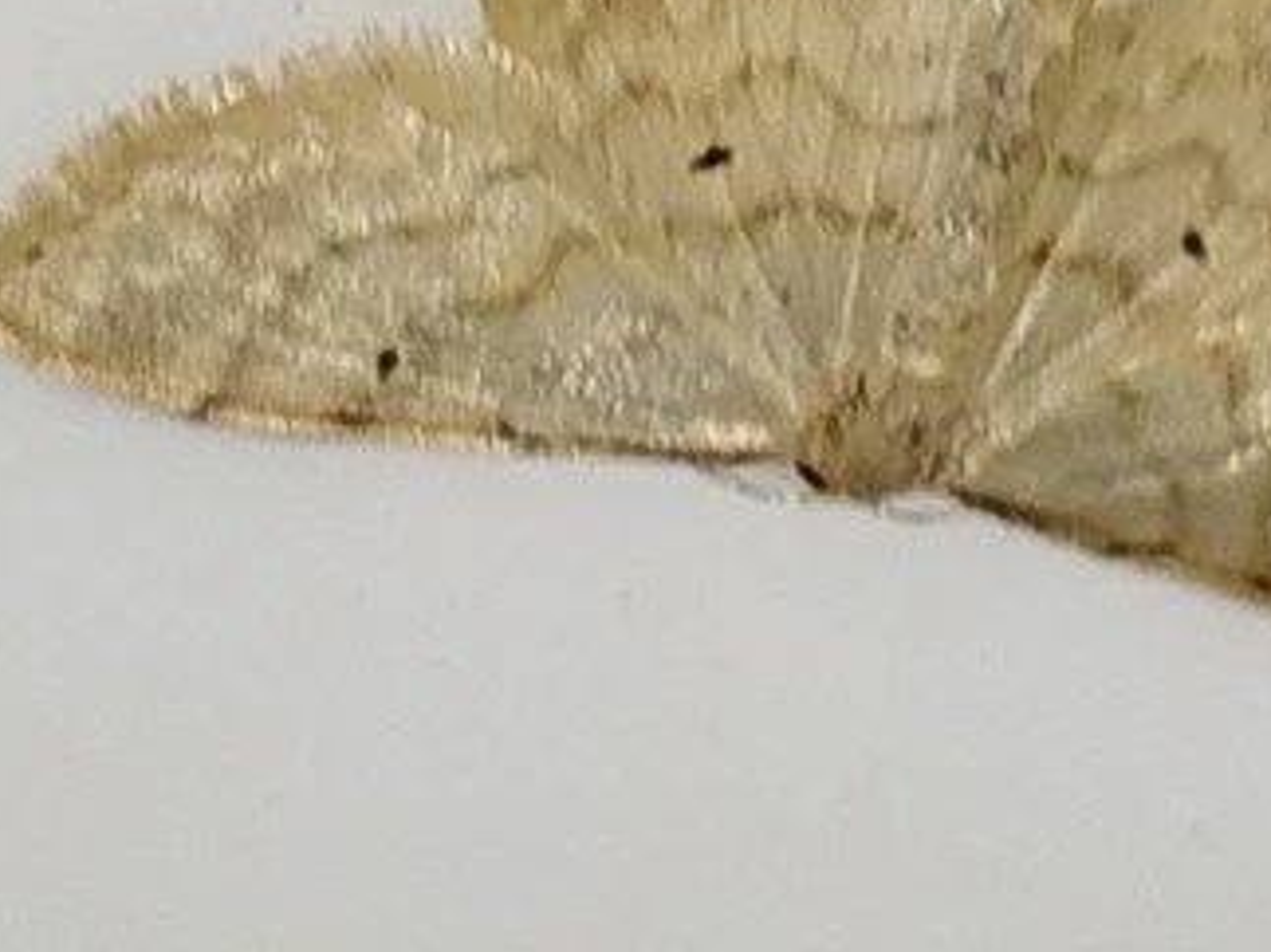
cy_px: 75
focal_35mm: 252
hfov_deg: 7.9
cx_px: 976
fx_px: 9249
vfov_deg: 5.9
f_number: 1.7
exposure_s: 1/50
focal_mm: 5.31
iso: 50
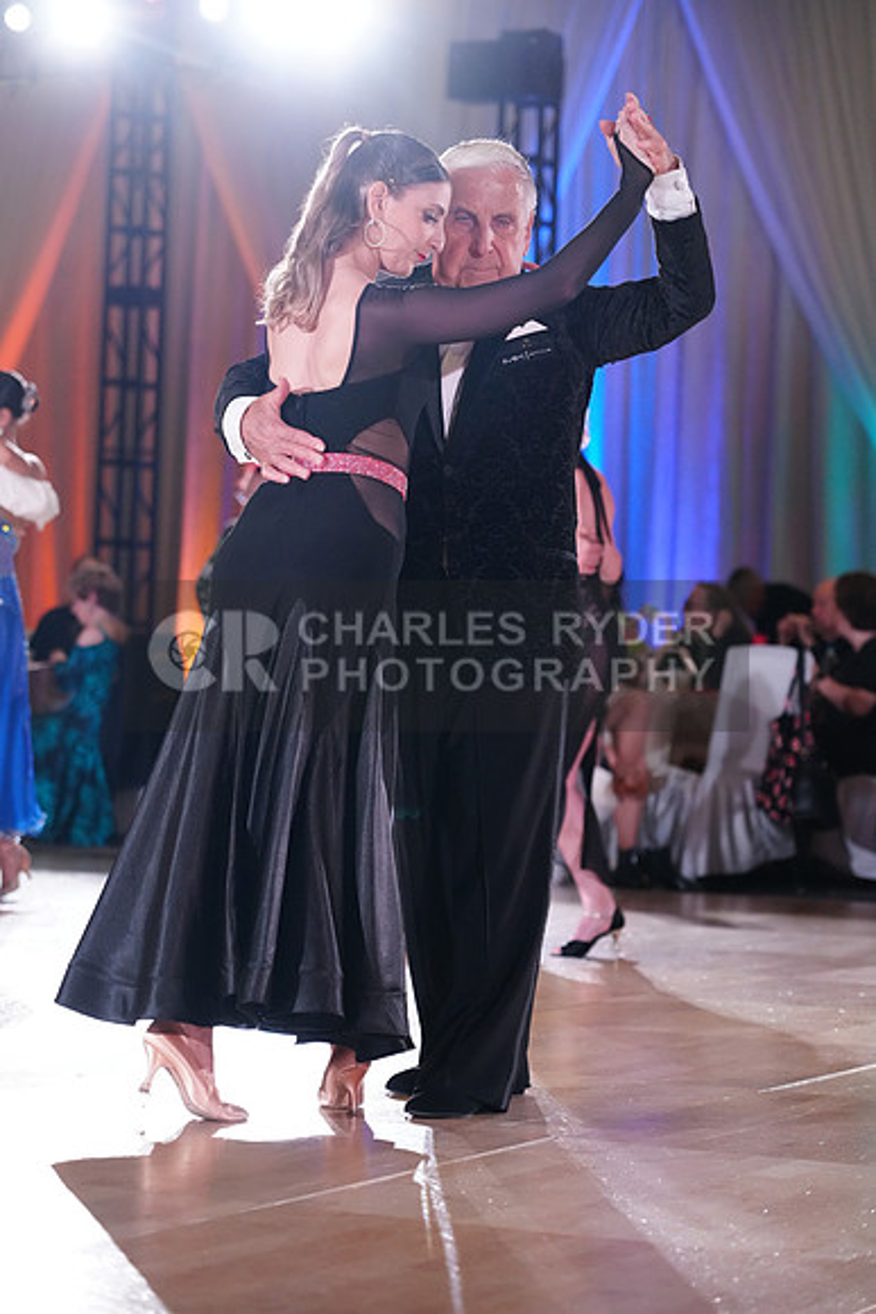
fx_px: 3830
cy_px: 657
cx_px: 438
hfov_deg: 13.0
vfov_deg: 19.5
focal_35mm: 105
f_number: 4
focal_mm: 105
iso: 4000
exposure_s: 1/320
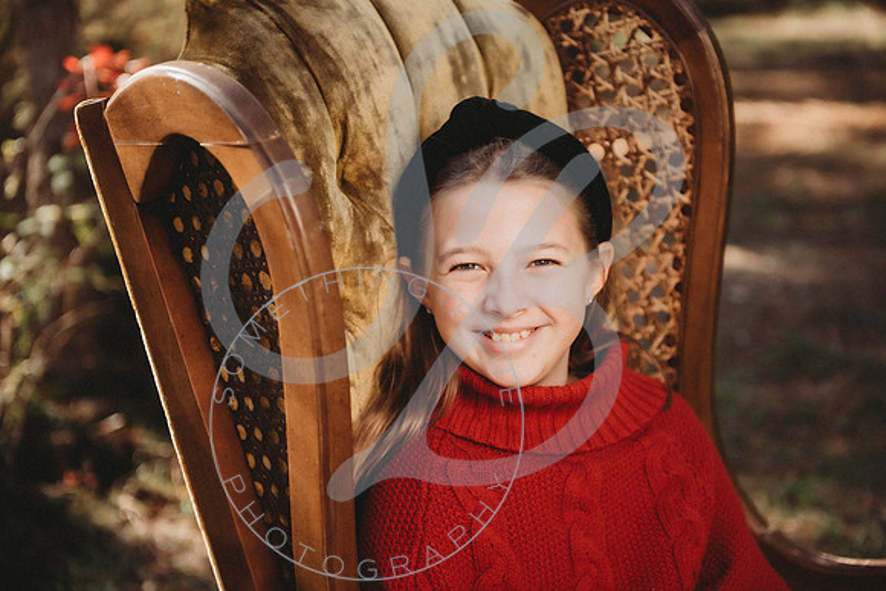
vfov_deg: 19.5
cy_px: 296
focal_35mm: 70
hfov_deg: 28.8
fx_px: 1723
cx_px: 443
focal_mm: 70
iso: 100
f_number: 2.8
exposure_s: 1/500
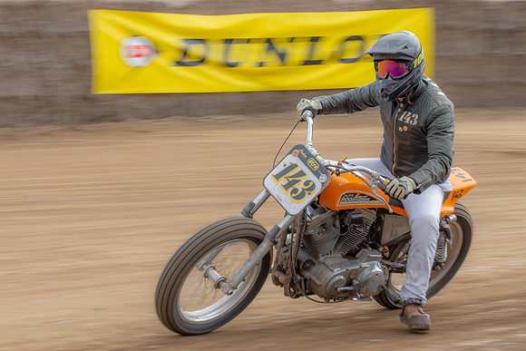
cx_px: 287
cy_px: 190
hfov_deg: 14.3
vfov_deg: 9.6
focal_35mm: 143
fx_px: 2094
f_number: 14
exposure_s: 1/100
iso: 320
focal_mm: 82
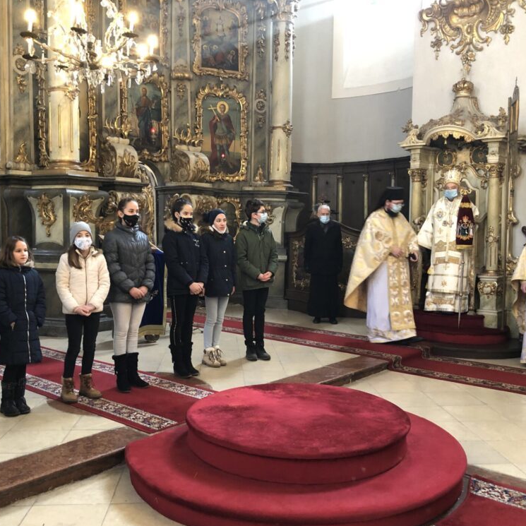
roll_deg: -0.9
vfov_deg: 48.5
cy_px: 265
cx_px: 261
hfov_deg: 48.4
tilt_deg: -1.7
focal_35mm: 34
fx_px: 585
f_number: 1.8
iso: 100
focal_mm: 3.99
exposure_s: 1/9
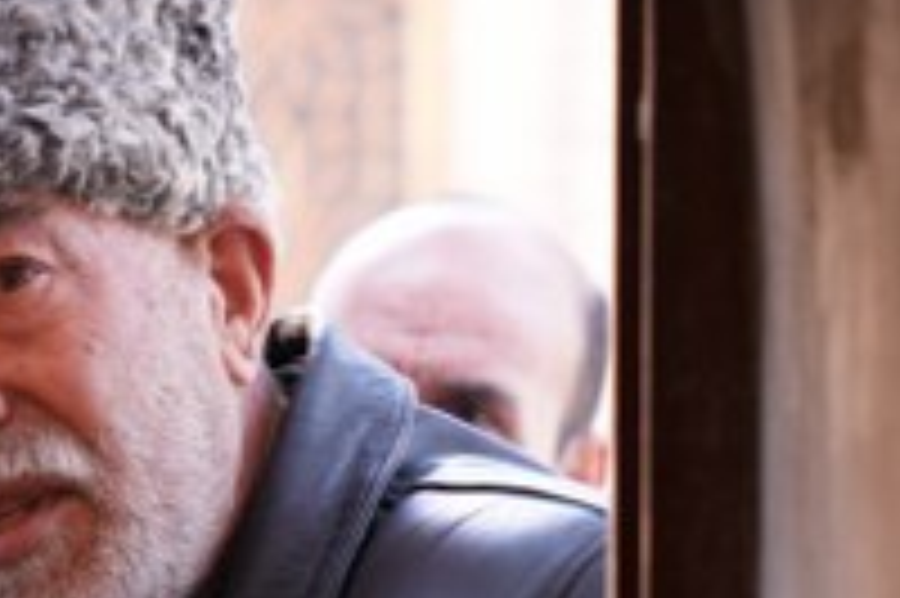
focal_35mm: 359
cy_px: 1351
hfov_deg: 5.7
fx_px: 8967
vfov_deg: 3.8
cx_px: -630
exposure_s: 1/100
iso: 500
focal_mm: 70
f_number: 3.5
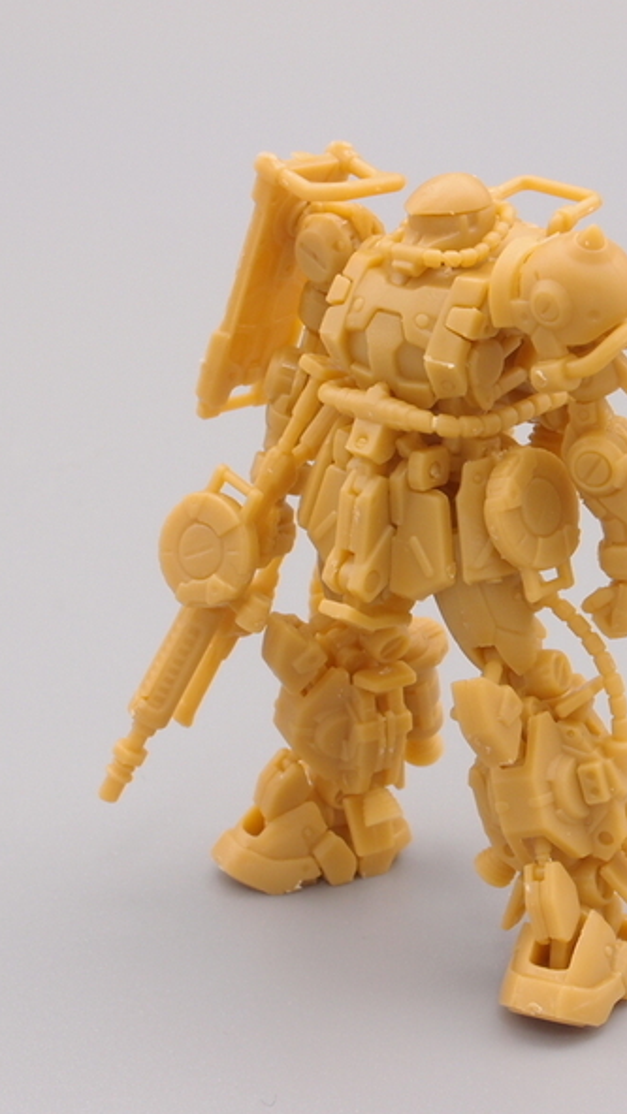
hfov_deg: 14.9
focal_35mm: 81
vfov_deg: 26.2
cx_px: 363
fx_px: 2394
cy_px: 557
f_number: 8
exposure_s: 1/10
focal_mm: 11.84
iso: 100
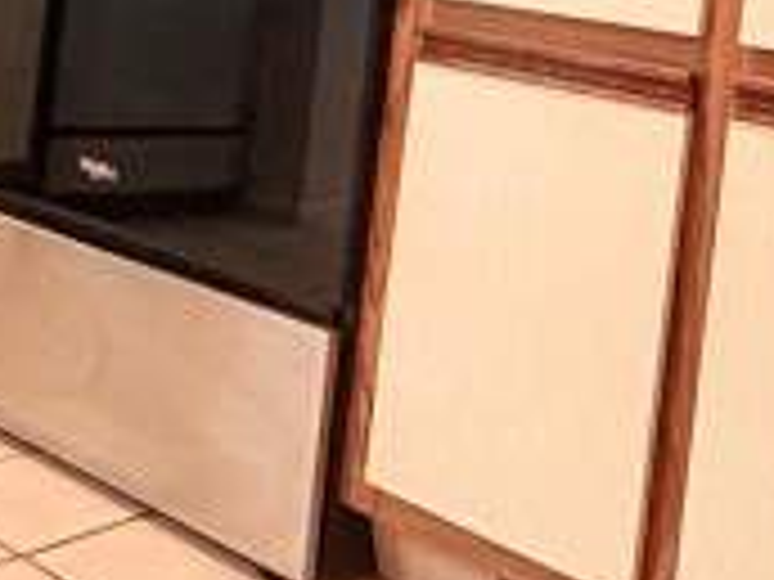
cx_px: 184
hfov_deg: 29.3
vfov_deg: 20.9
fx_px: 1453
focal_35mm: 65
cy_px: -130
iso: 800
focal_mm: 2.22
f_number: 2.2
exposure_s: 1/60
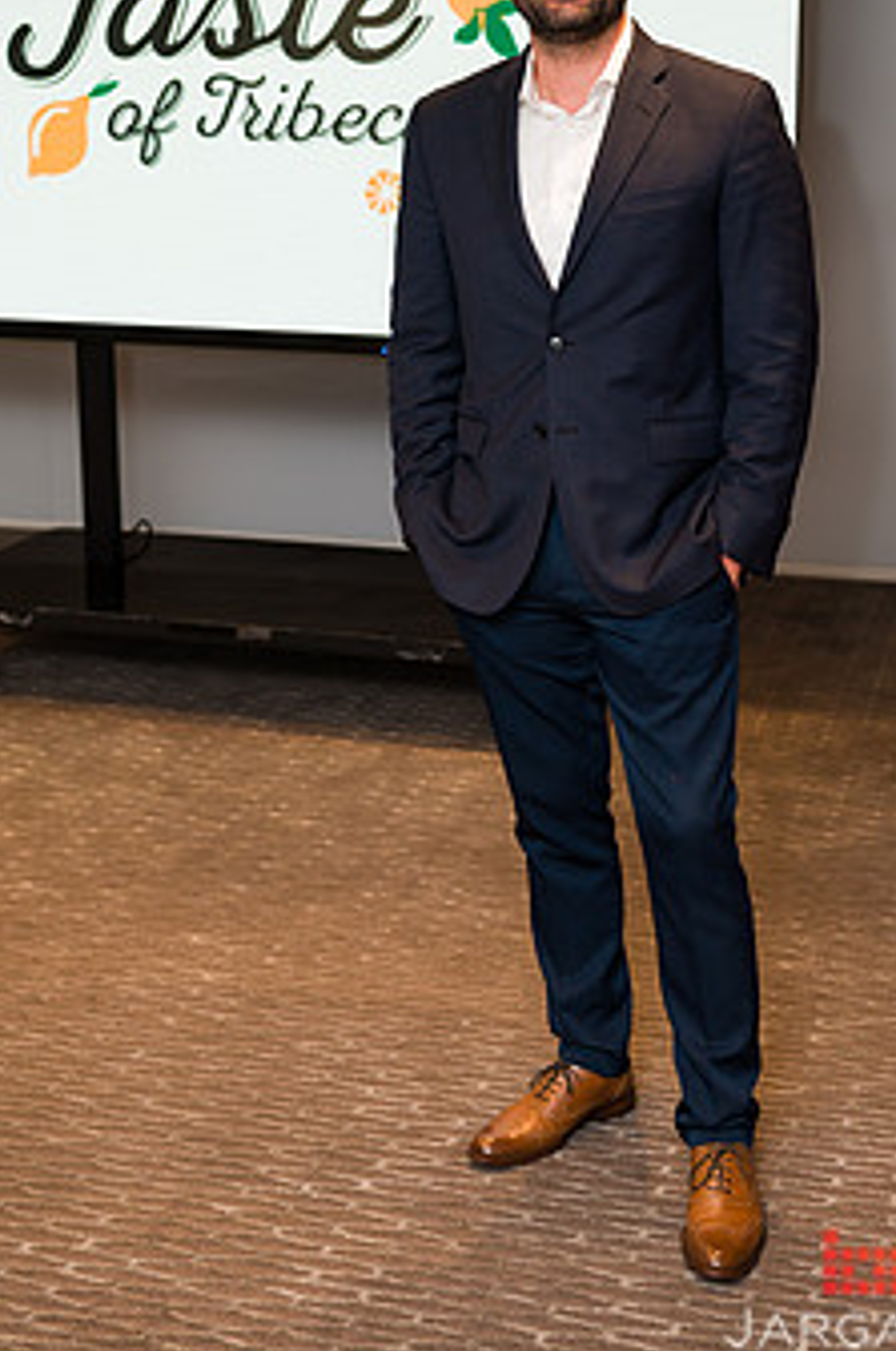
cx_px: 504
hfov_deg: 22.9
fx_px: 2209
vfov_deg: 33.9
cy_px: 531
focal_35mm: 59
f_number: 4
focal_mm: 44
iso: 640
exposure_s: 1/200
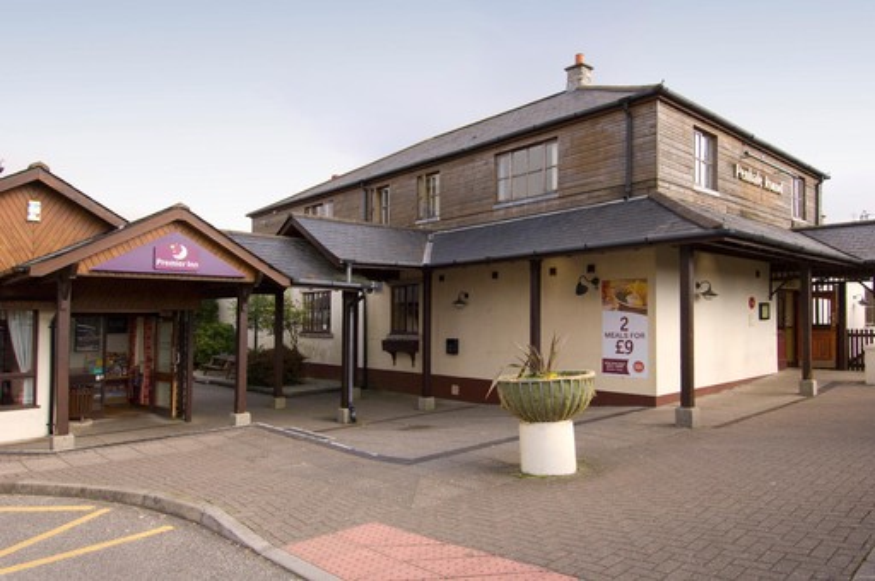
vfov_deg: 56.0
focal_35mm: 22
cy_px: 290
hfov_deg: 77.4
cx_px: 438
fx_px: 546
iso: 400
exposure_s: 1/250
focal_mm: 15
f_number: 9
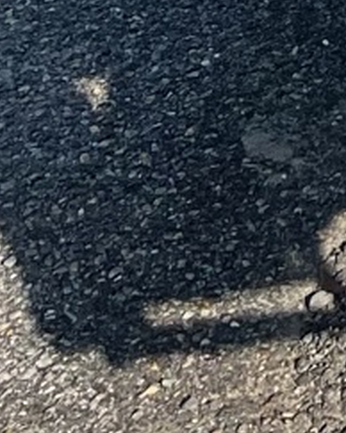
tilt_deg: +1.4
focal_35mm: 214
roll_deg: +3.7
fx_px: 2743
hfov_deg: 6.4
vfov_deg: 7.0
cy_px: -1245
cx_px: 1125
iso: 50
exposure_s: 1/2632
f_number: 1.5
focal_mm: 5.7
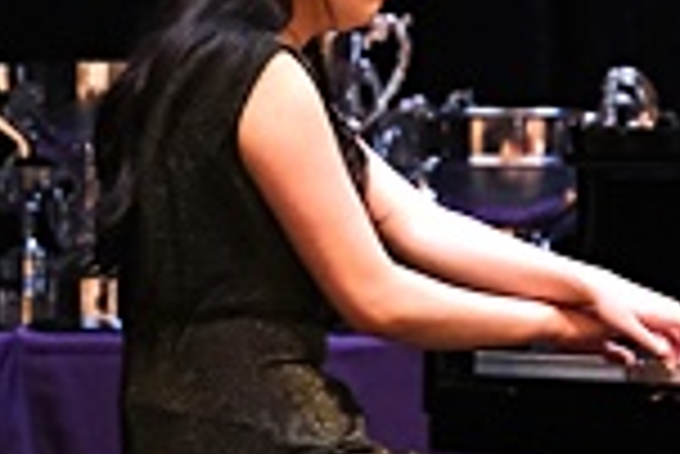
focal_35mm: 832
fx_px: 15730
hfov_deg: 2.5
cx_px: 1004
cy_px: 243
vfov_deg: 1.7
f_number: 2.8
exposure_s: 1/125
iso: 6400
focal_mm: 140
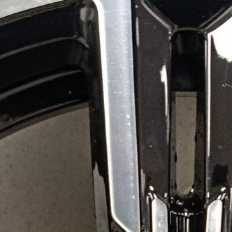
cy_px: 468
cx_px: 174
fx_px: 993
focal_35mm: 131
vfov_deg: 11.9
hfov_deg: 13.3
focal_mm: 5.24
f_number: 1.7
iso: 1581
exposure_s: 1/25
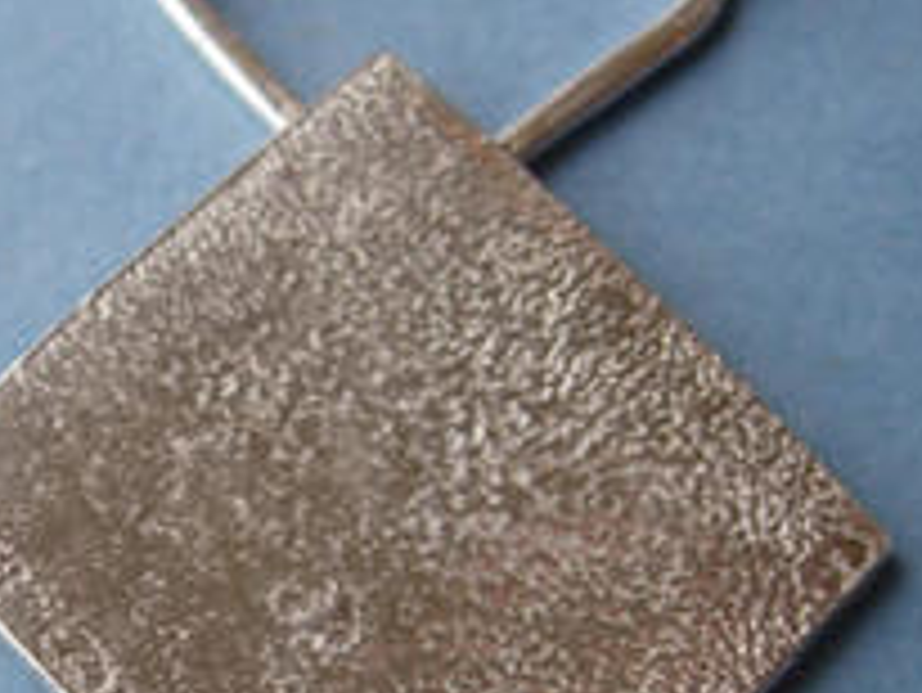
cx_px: 205
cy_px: 616
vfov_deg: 15.3
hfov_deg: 20.2
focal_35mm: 96
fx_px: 2558
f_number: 2.8
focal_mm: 7.8
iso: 64
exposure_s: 1/65.8
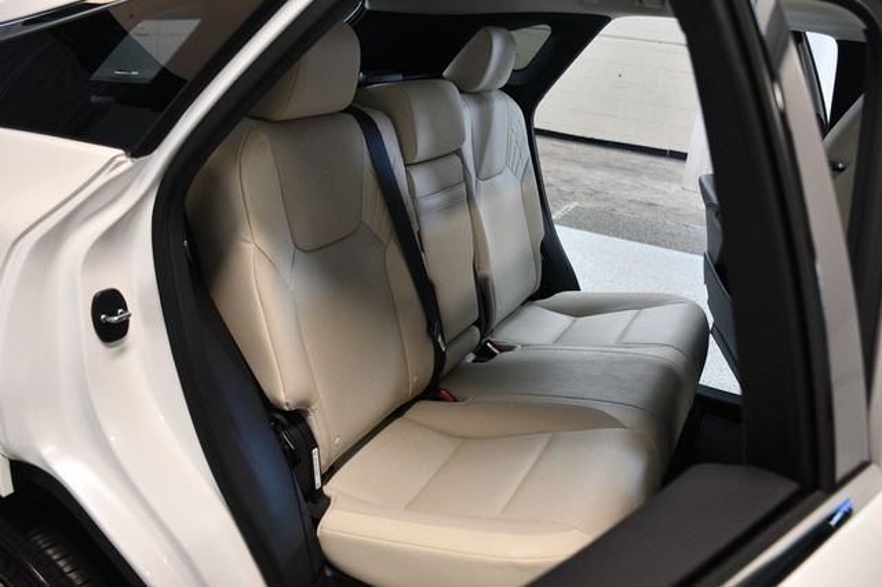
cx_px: 441
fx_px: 735
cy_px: 294
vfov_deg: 43.6
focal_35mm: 30
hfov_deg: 62.0
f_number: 3.5
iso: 1800
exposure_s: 1/125
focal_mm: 20
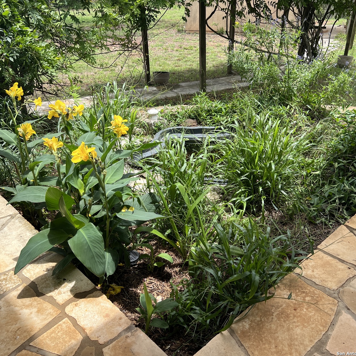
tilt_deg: -27.3
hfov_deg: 52.5
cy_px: 176
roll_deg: +0.6
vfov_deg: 52.5
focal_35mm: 31
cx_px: 169
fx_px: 361
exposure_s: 1/1344
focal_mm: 5.7
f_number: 1.5
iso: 50
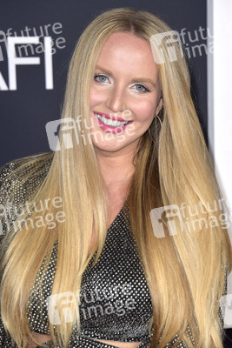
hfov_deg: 9.2
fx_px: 1449
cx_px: 116
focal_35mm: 150
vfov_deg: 13.7
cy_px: 174
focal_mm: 150
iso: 640
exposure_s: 1/200
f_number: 6.3
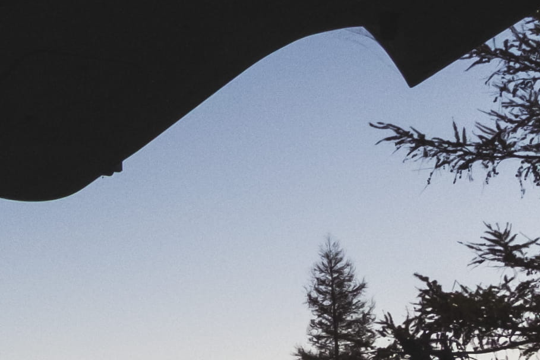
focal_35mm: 97
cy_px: 422
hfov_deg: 19.8
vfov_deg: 13.7
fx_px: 1455
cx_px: -109
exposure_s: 1/500
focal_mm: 12
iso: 3200
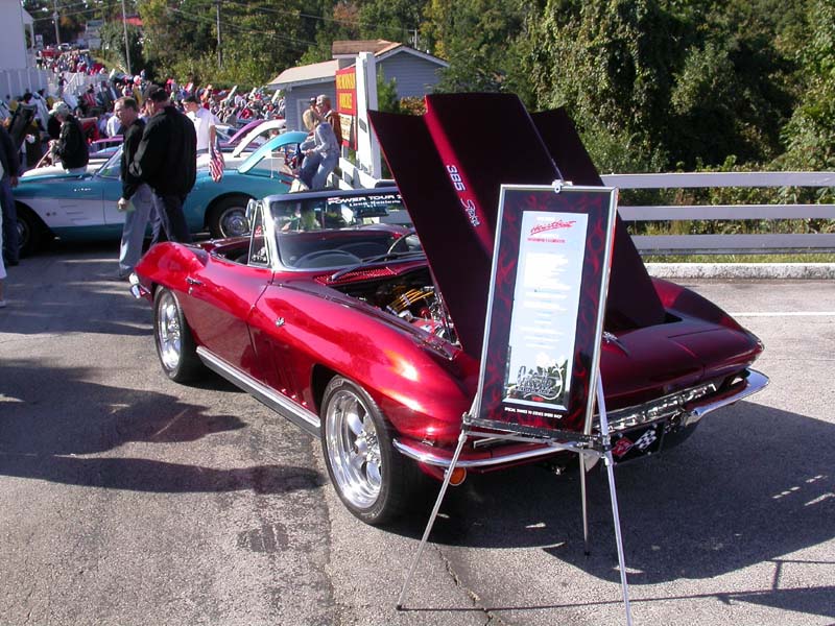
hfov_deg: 49.0
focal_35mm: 38
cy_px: 313
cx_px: 418
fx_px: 917
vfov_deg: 37.7
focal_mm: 7.85
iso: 100
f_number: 6
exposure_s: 1/261
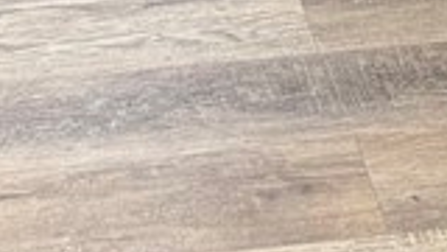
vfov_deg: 6.4
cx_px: -31
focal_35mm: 167
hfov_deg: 12.7
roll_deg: +4.7
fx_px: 1979
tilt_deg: -18.0
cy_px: -605
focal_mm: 6.76
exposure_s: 1/120
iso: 160
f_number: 1.78
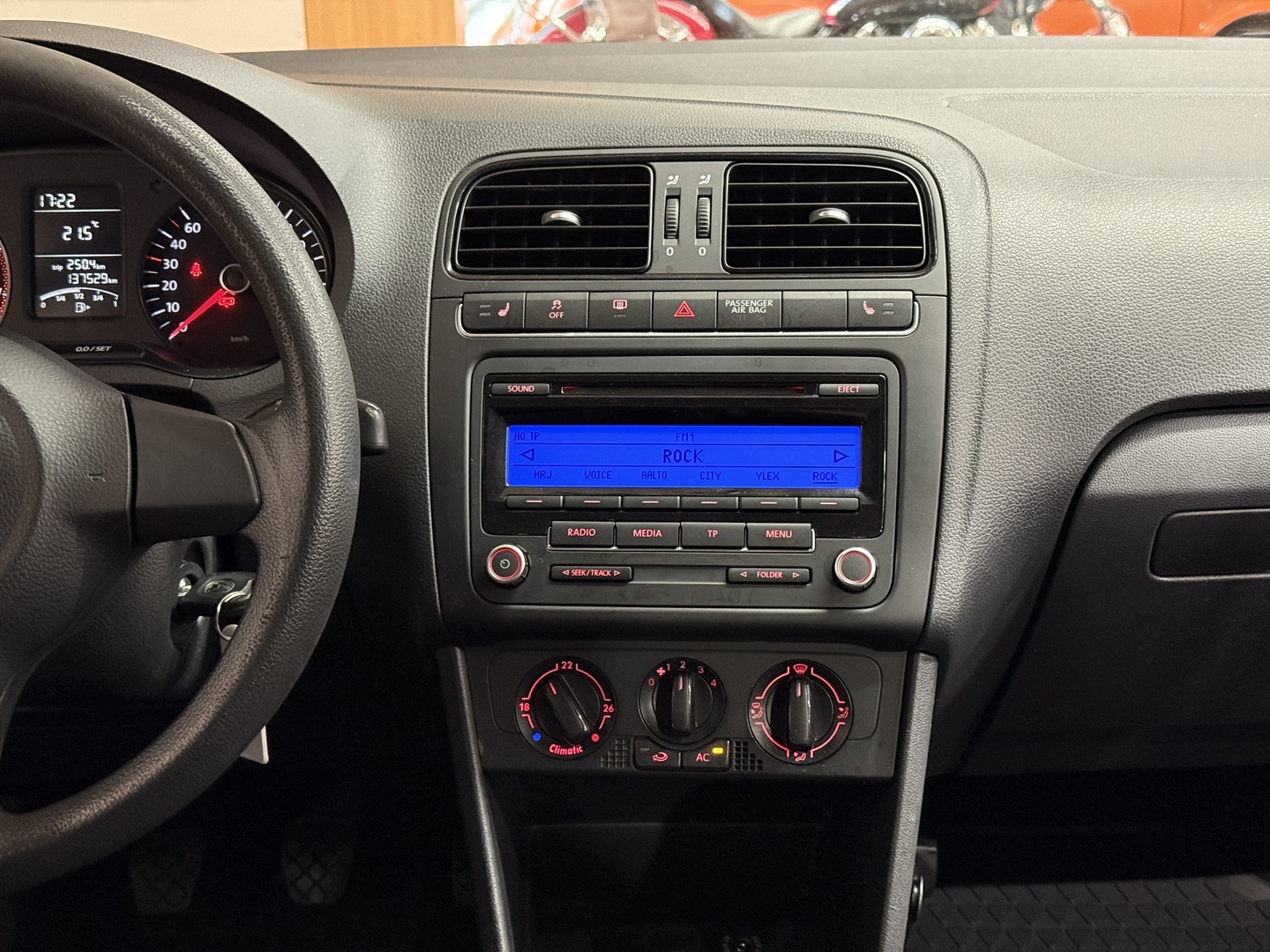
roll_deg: +1.6
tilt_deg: -18.1
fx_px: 1761
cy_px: 476
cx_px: 635
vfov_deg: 30.3
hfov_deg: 39.7
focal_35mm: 48
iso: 500
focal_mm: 6.76
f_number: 1.78
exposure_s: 1/40
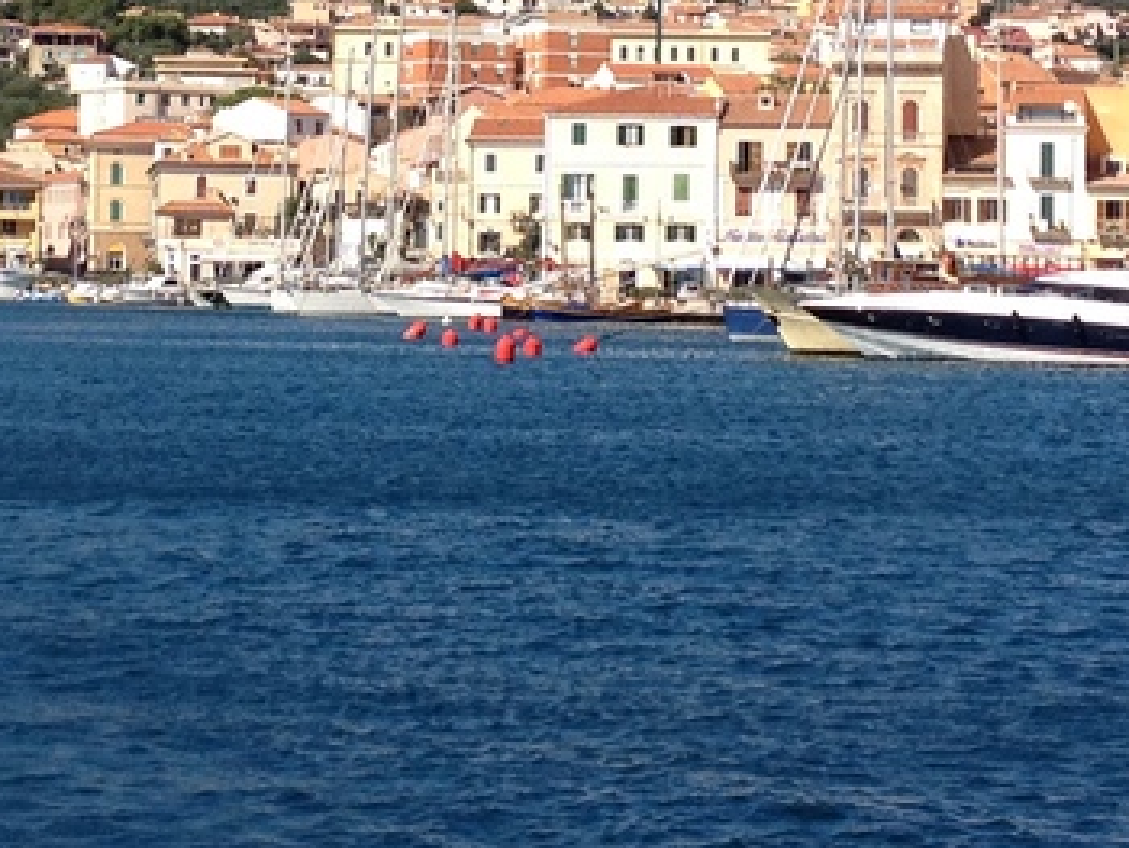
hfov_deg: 16.4
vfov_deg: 12.3
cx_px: 387
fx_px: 3916
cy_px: 97
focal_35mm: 120
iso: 64
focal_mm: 4.28
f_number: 2.4
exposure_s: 1/1783
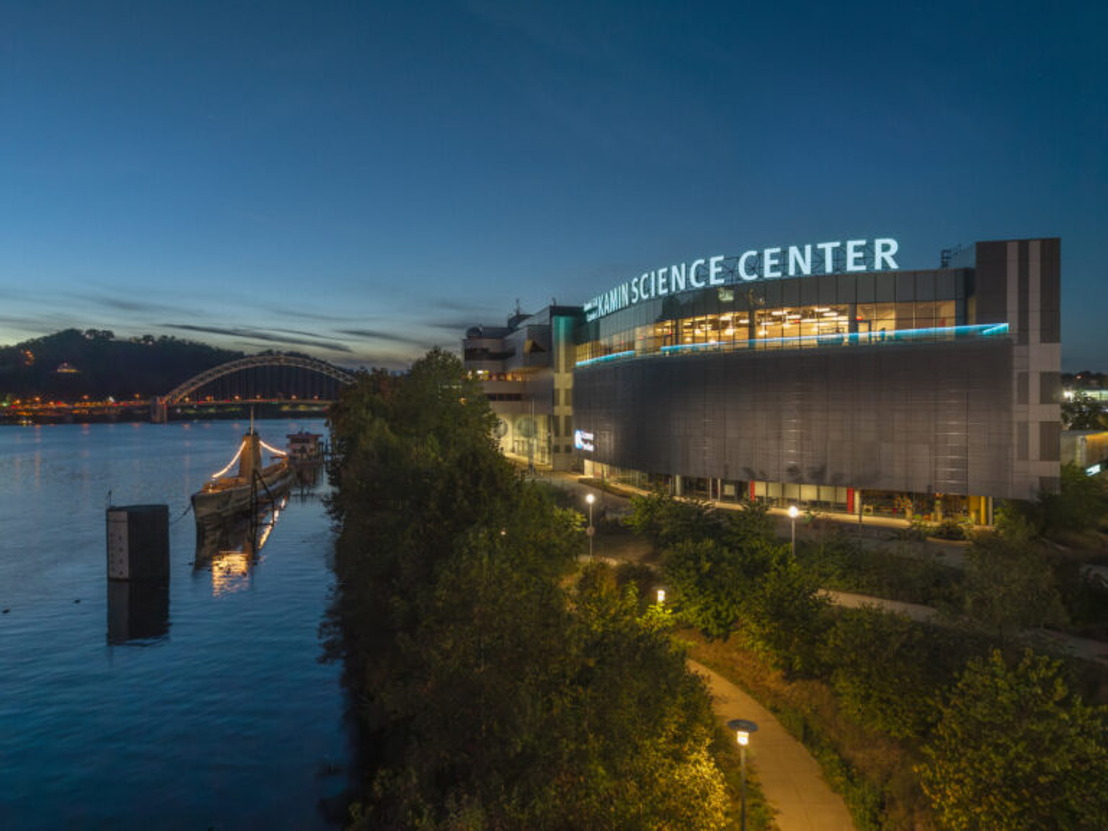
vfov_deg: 56.8
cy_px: 416
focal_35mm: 24
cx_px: 554
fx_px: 768
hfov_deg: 71.6
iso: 100
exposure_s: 1/3
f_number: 1.8
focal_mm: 8.67
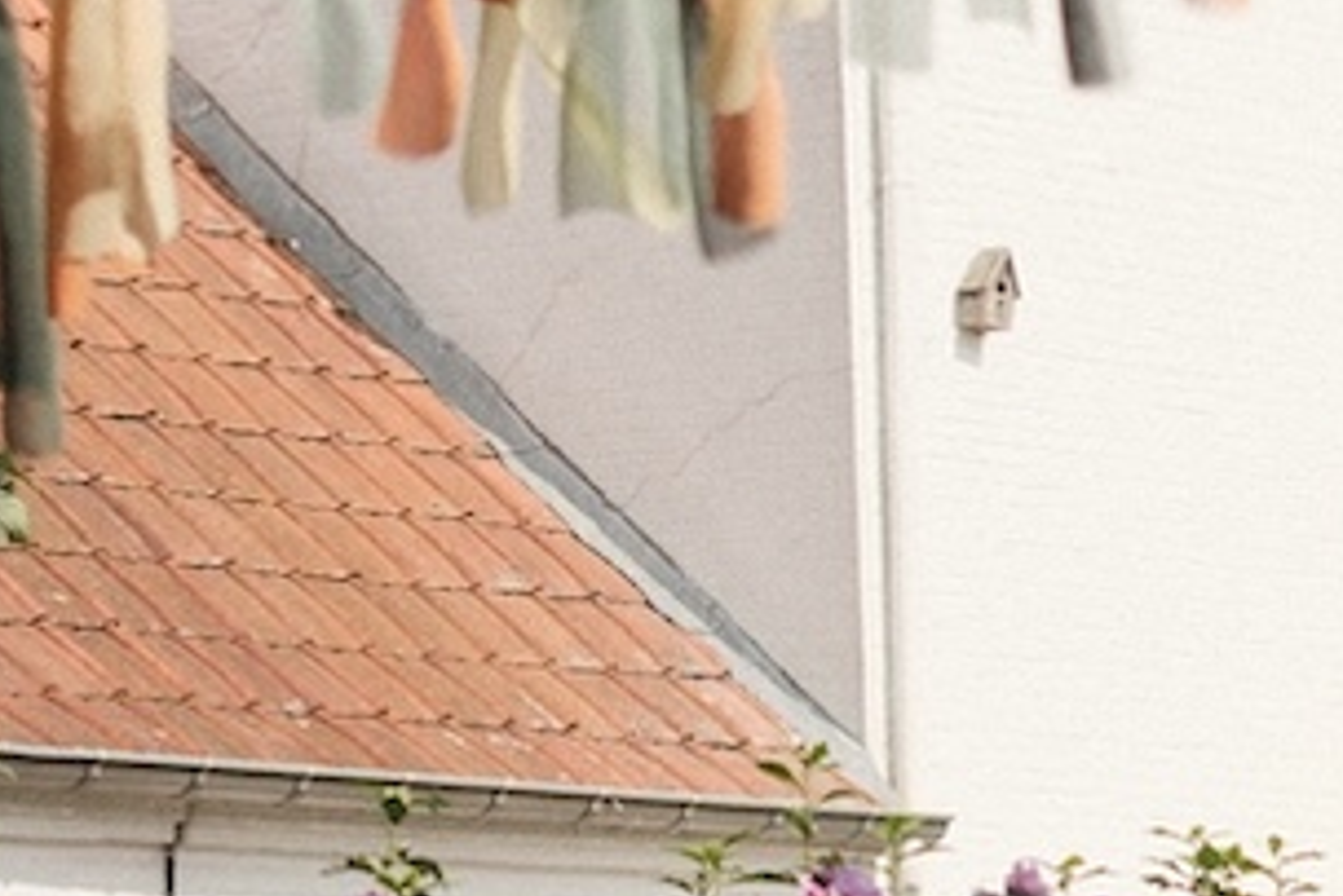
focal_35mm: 221
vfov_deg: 6.2
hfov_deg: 8.8
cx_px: 2735
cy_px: 1192
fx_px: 8248
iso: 500
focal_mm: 23
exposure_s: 1/5800
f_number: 2.8
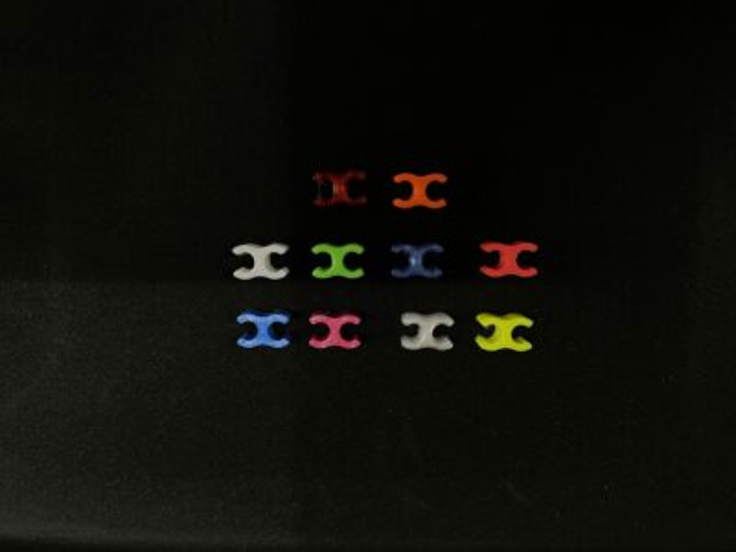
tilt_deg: -83.2
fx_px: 553
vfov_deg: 53.1
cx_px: 368
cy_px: 276
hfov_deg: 67.3
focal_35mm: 26
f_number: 1.6
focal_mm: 4.2
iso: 250
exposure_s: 1/50
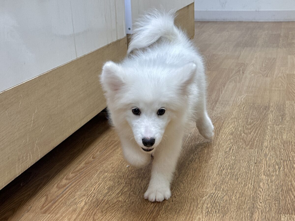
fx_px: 409
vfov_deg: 30.3
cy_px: 110
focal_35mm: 48
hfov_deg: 39.7
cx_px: 148
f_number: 1.78
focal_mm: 6.86
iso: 80
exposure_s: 1/100
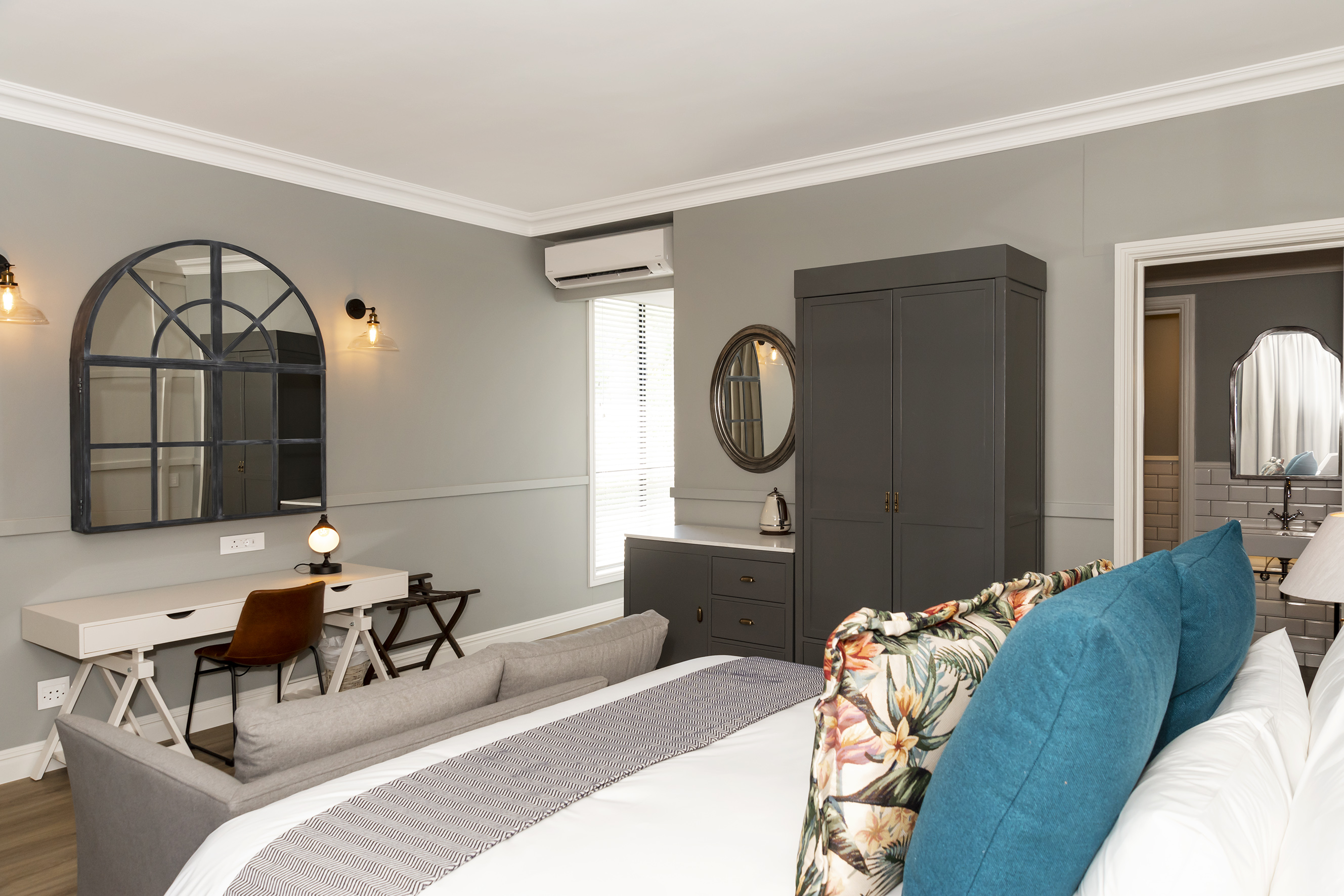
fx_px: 896
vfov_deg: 53.1
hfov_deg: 73.7
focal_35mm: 24
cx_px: 672
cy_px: 448
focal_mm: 24
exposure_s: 1/100
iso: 640
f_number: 8
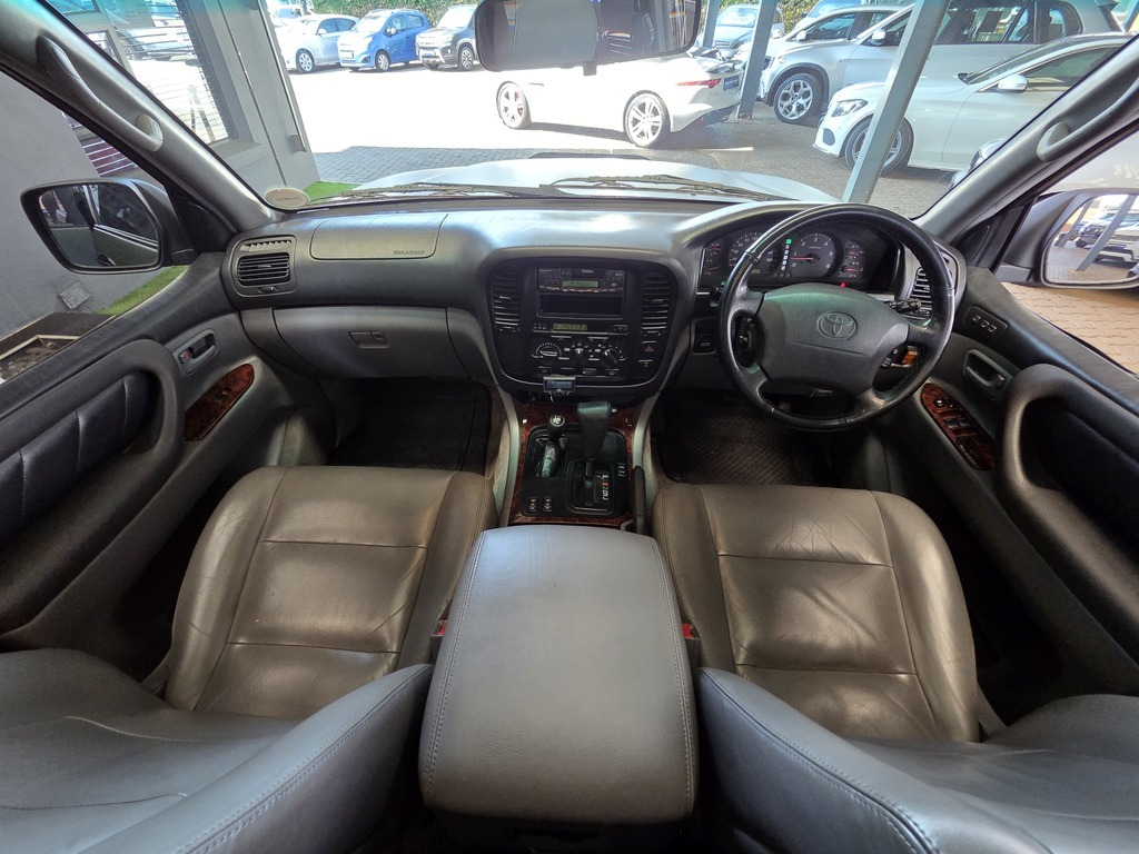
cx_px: 570
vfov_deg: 89.9
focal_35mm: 13
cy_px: 427
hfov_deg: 106.2
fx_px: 428
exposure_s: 1/100
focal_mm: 2.2
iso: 320
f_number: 2.2
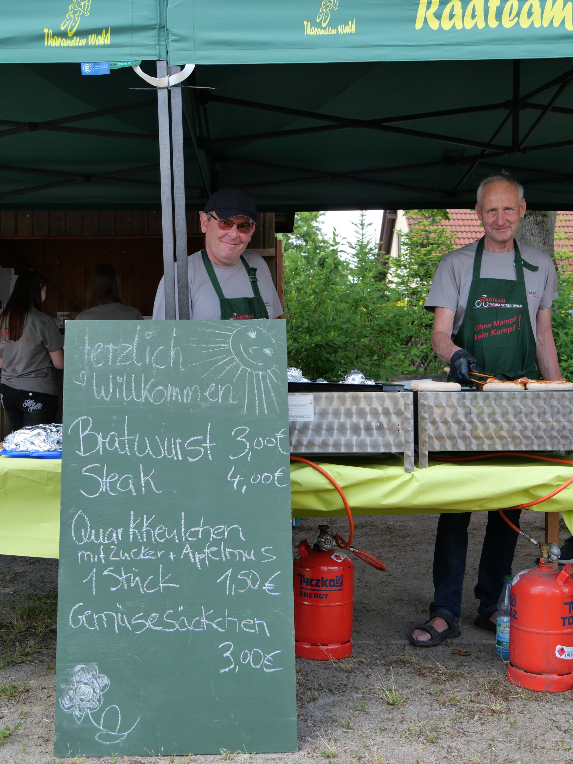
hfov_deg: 34.3
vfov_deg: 44.8
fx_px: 927
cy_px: 382
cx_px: 286
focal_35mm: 42
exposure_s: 1/200
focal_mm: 21
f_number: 5
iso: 200
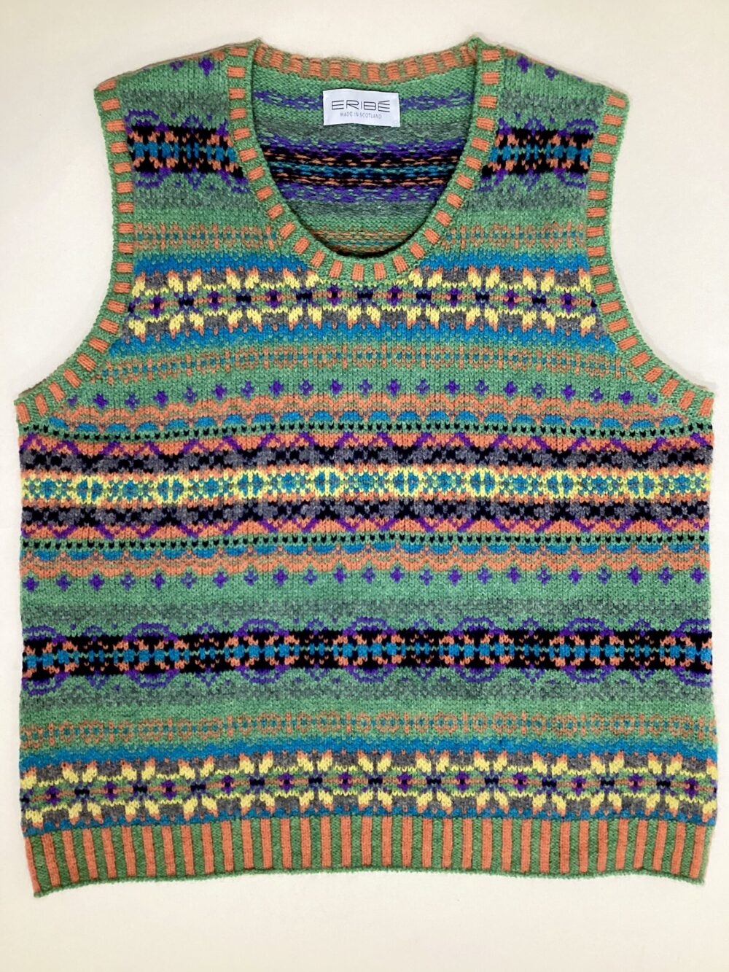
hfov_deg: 45.4
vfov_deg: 58.3
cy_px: 486
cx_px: 364
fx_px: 870
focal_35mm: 31
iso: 125
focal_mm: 3.3
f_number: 2.4
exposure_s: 1/50
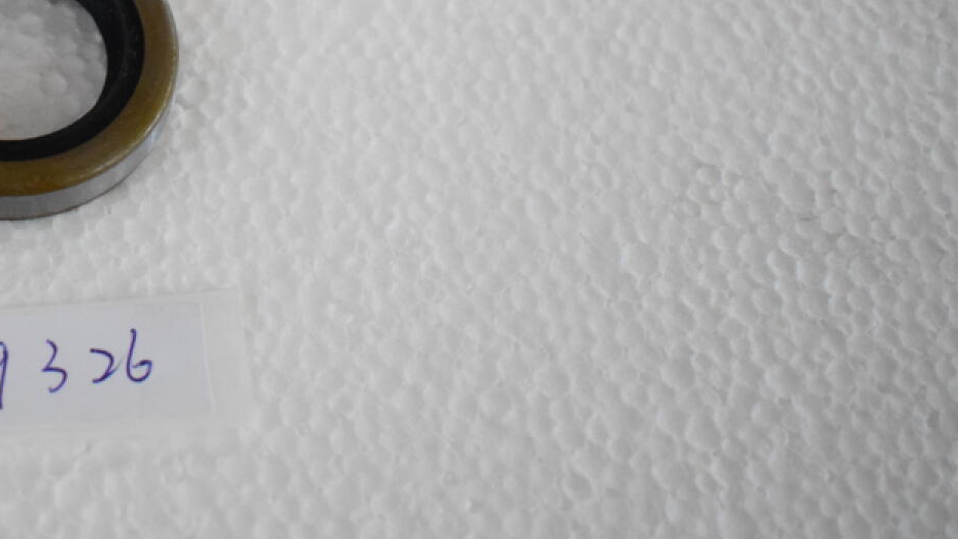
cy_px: 140
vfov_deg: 15.8
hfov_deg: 26.8
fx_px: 1931
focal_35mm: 76
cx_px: 74
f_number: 4
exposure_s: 1/100
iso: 3200
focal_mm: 25
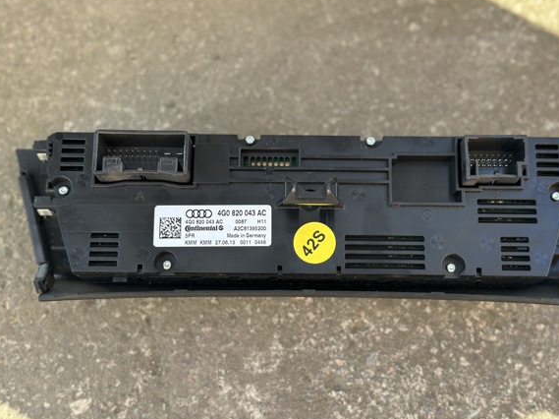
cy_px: 197
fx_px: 871
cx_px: 306
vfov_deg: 27.0
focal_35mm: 54
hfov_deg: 35.5
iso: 80
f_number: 1.78
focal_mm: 6.86
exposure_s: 1/251
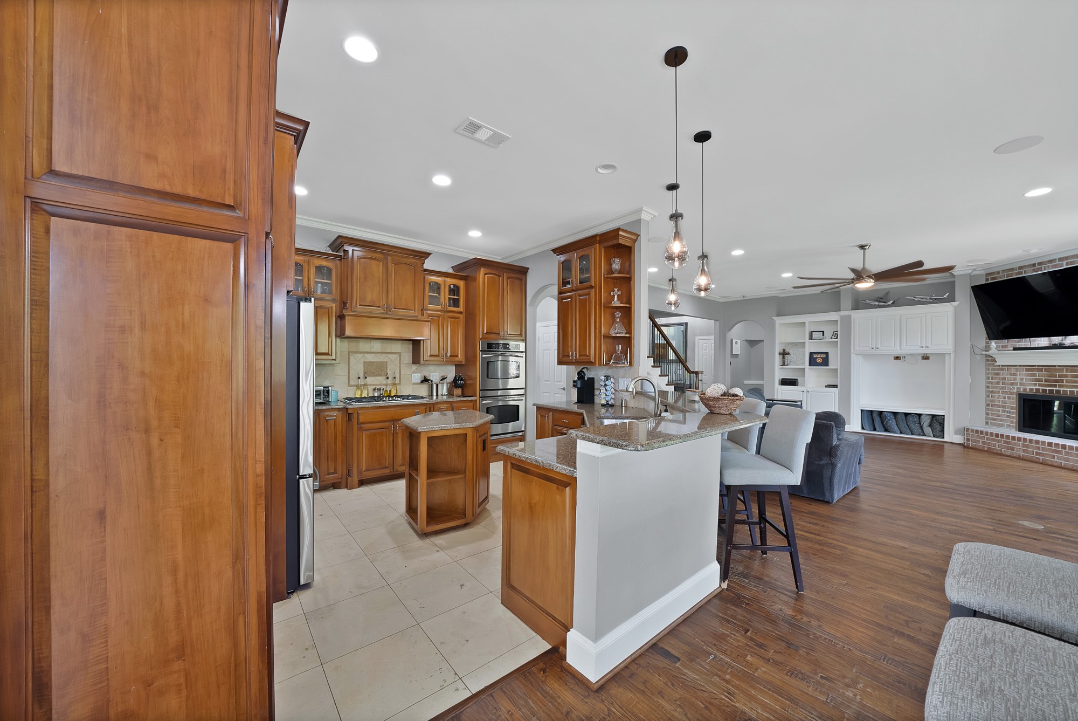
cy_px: 360
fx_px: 360
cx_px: 539
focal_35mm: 12
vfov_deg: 90.1
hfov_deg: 112.6
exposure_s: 1/1.67
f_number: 9
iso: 640
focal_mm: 12
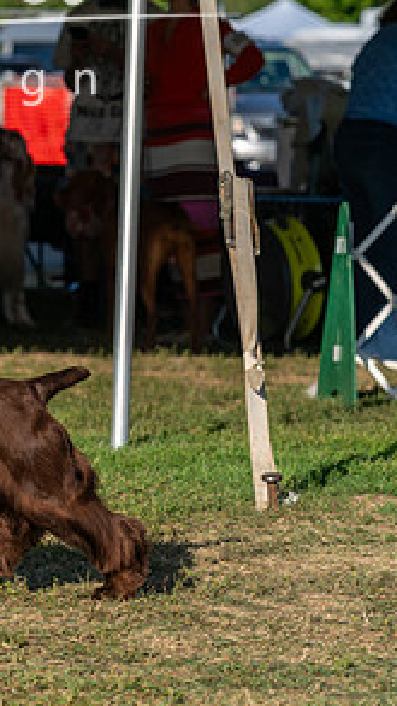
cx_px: -251
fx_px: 4880
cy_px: 166
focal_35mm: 261
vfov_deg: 8.3
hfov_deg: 4.6
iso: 100
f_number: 4.5
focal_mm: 108
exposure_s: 1/1250
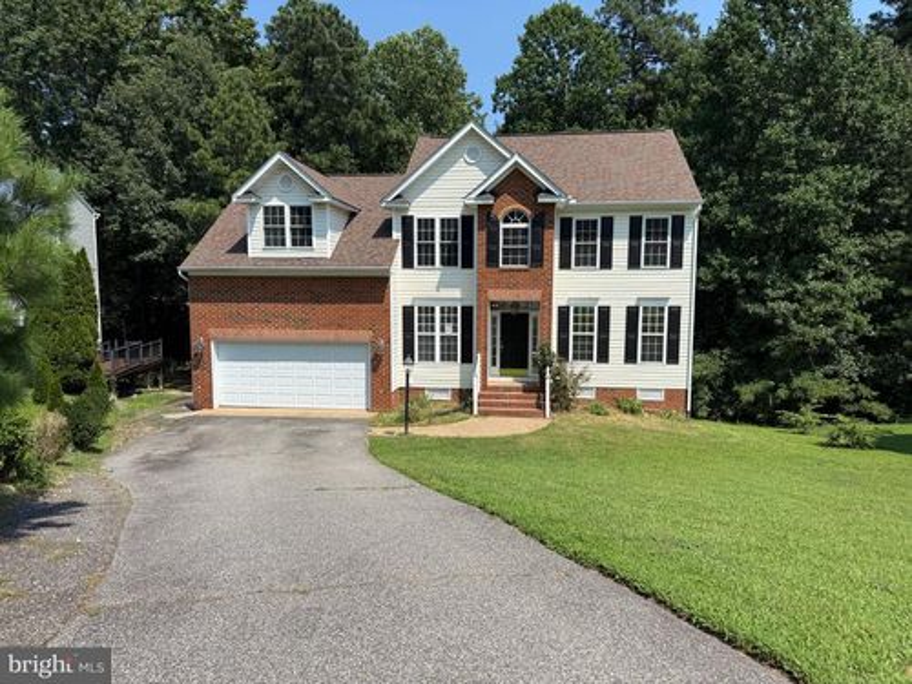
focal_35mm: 24
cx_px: 456
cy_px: 342
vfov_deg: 56.8
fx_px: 632
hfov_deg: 71.6
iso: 80
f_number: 1.78
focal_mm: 6.76
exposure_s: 1/4975
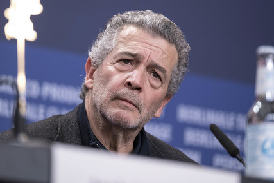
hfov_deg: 9.3
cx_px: 130
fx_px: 1688
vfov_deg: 6.2
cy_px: 89
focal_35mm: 222
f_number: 2.8
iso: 1250
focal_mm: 140
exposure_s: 1/180
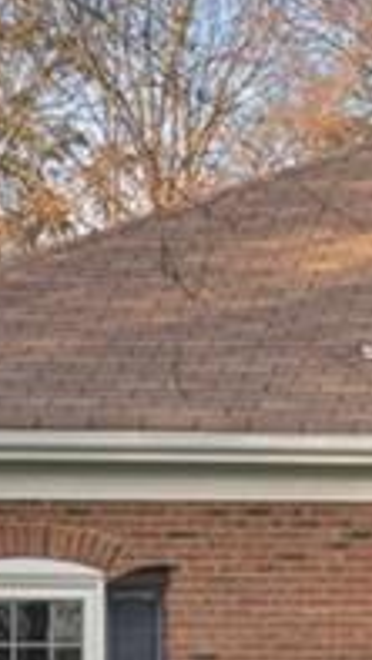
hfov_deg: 7.0
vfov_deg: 13.5
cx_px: 1072
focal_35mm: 158
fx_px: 2767
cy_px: 625
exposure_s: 1/25
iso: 200
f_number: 8
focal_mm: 29
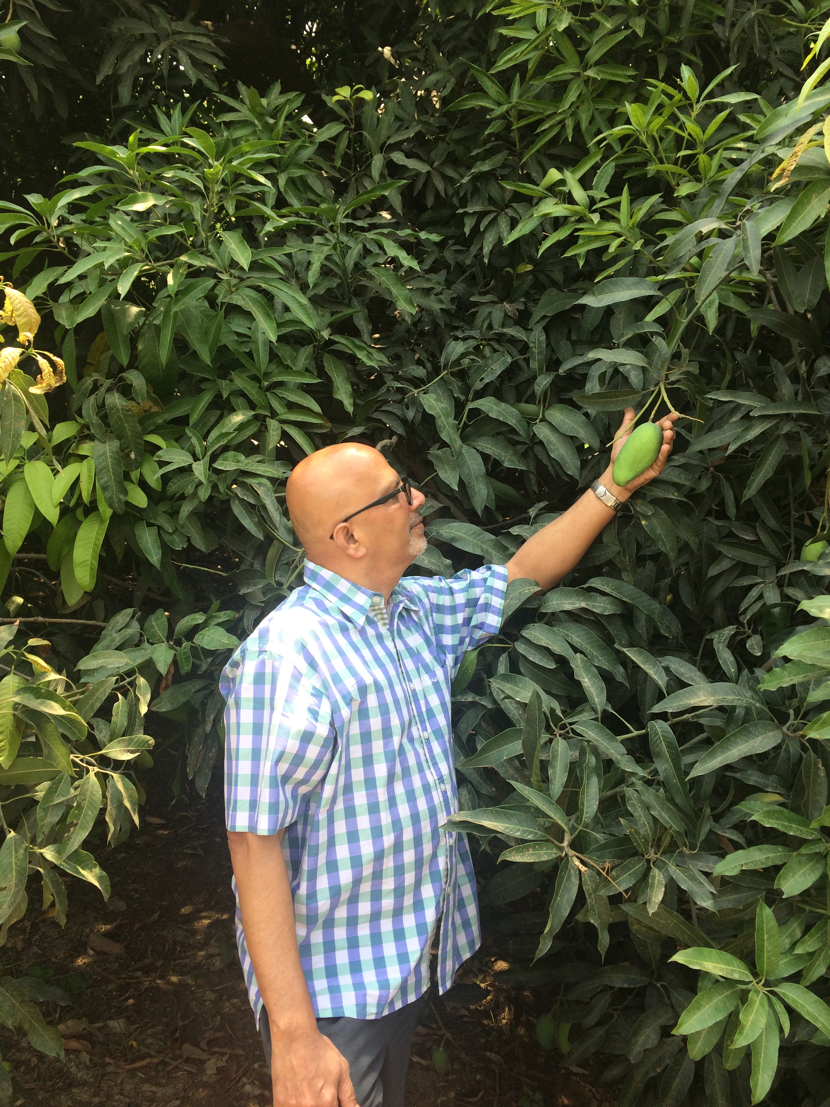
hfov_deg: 48.2
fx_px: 927
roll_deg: +0.8
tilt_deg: -12.8
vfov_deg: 61.7
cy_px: 554
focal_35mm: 29
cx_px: 415
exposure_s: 1/354
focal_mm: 4.15
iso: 32
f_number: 2.2
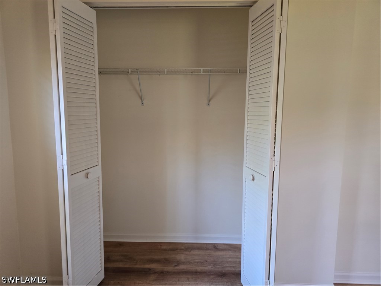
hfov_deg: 73.9
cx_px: 190
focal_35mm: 23
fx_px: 253
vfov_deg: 58.9
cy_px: 143
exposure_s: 1/120
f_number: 1.7
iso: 500
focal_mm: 6.3
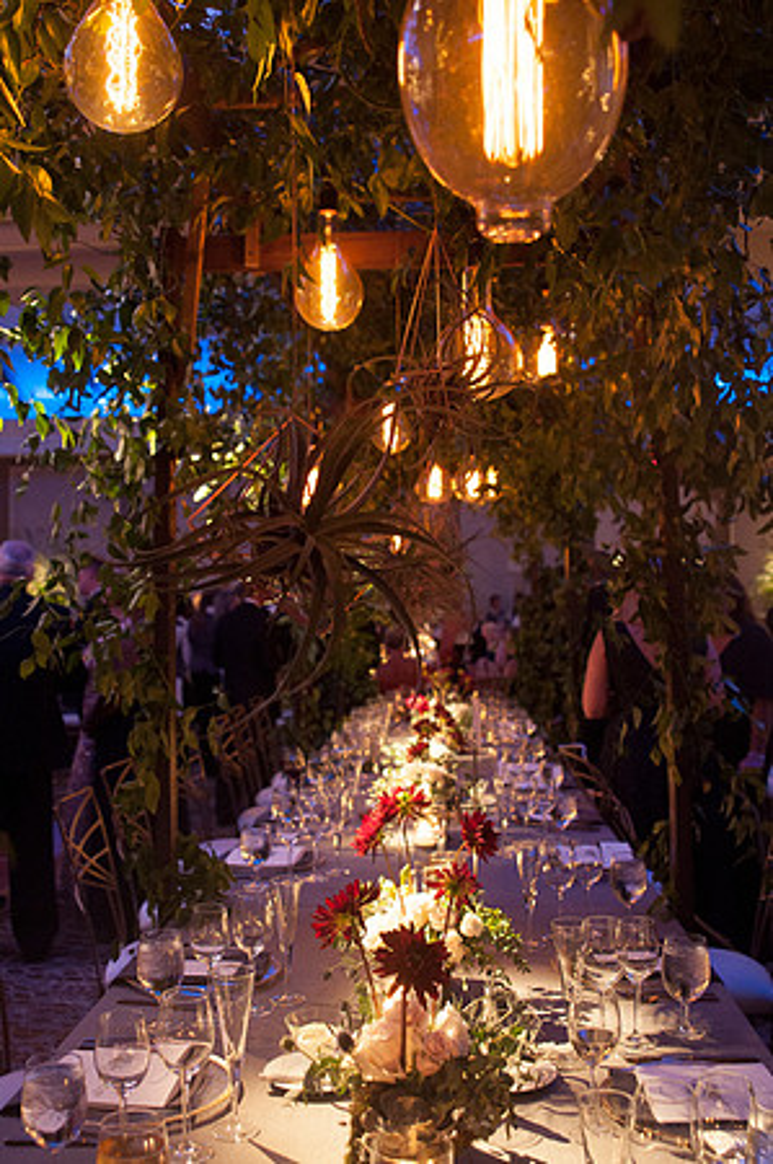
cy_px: 582
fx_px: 1162
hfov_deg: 36.8
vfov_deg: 53.2
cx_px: 386
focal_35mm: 36
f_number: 3.5
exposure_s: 1/30
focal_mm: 24
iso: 1000
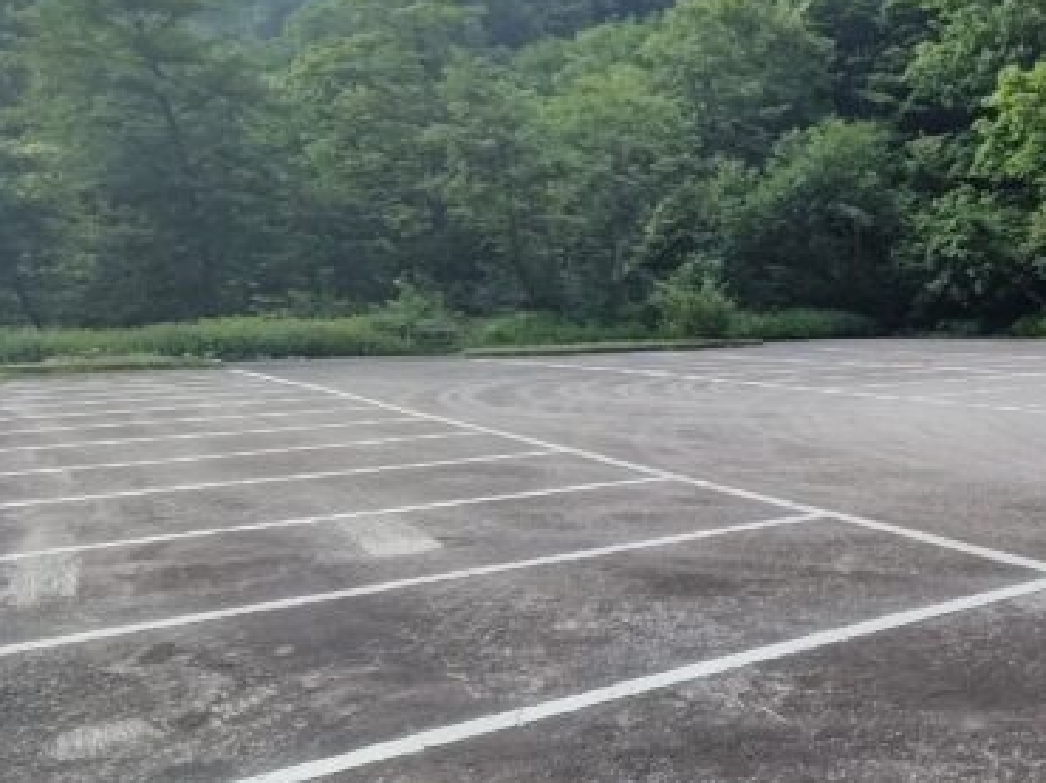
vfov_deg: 39.5
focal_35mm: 36
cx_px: 1035
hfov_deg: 44.2
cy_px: 461
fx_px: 1087
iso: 100
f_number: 2.2
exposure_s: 1/498
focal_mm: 2.16
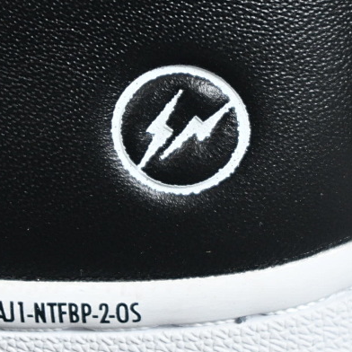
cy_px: 152
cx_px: 174
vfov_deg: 13.4
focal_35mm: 130
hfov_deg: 13.4
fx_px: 1496
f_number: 6.3
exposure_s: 1/125
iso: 900
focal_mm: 50
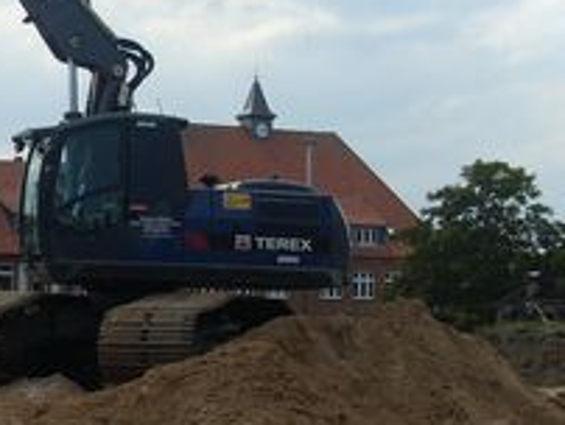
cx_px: -34
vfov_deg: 15.8
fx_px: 1536
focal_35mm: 94
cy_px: 217
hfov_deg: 20.0
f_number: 7.7
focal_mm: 6.3
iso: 80
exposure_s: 1/350
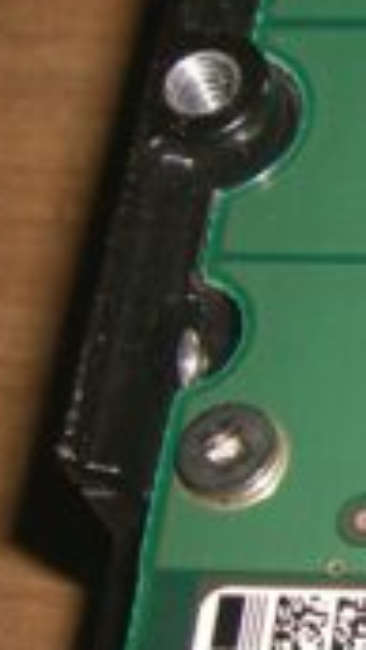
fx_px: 2480
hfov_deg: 7.5
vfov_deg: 14.9
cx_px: 1075
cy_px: 314
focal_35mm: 144
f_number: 5.6
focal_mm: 7.9
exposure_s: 1/60
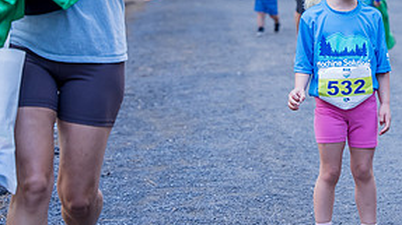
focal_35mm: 149
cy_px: 21
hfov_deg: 14.4
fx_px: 1587
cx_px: 310
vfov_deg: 8.1
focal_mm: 70
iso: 400
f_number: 3.2
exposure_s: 1/250
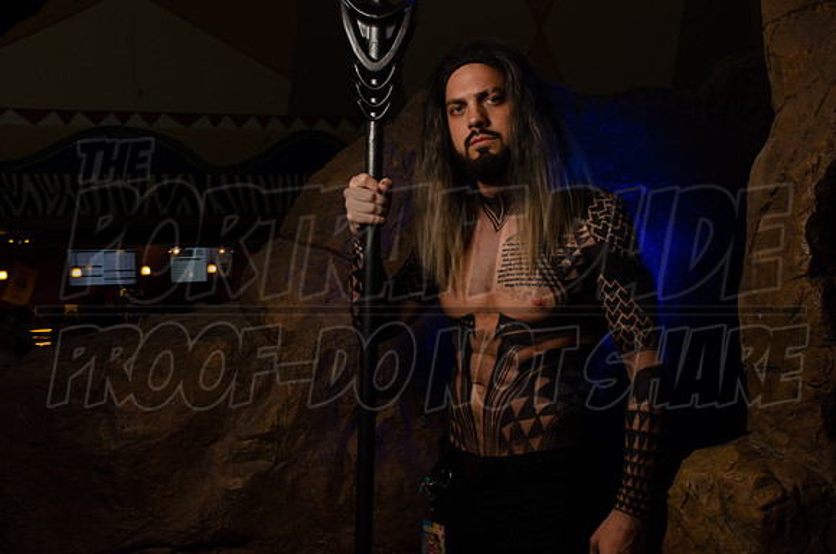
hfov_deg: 48.0
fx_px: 938
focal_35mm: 40
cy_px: 277
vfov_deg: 32.9
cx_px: 418
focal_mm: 27
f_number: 22
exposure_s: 1/15
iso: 200
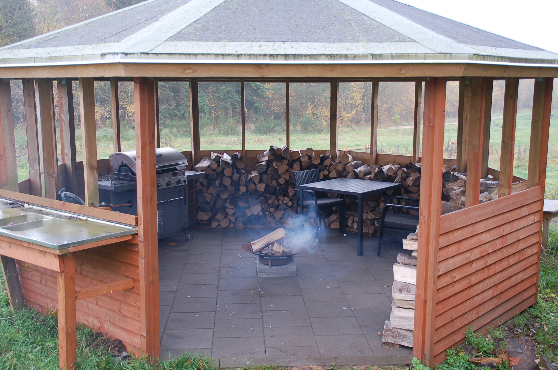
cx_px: 279
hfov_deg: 46.5
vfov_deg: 31.8
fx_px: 650
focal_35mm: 42
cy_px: 185
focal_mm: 28
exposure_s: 1/30
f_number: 4
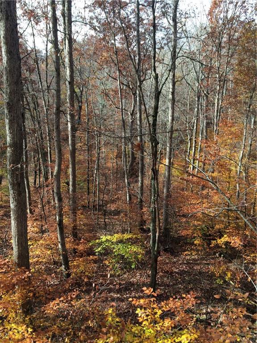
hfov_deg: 48.2
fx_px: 287
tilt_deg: -14.4
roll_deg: -0.3
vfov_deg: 61.7
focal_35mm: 29
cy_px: 172
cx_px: 128
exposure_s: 1/249
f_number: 2.2
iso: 32
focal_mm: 4.15
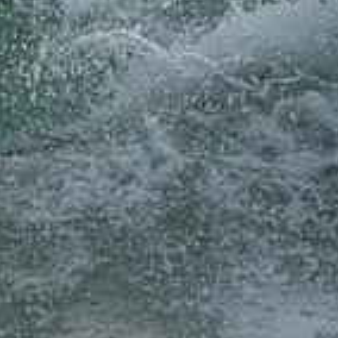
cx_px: -248
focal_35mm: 2090
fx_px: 23088
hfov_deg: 0.8
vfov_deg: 0.8
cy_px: -56
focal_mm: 400
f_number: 5.6
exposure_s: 1/1000
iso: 320
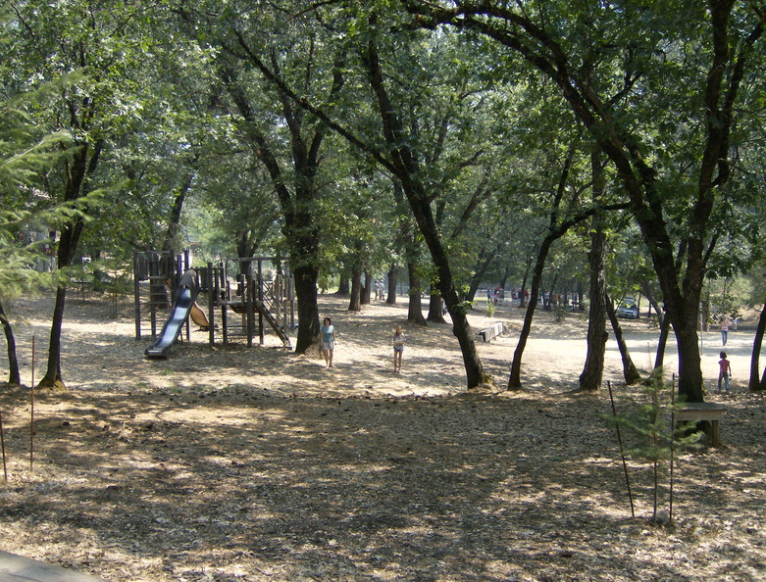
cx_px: 383
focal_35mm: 36
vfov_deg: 40.0
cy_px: 291
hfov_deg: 51.1
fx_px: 801
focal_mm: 6
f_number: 2.8
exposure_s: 1/358
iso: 100
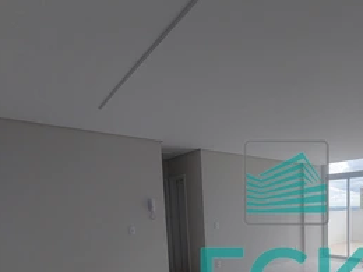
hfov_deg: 65.6
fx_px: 252
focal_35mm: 24
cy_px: 234
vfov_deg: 51.5
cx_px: 286
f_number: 2.2
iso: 50
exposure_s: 1/528
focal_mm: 1.74
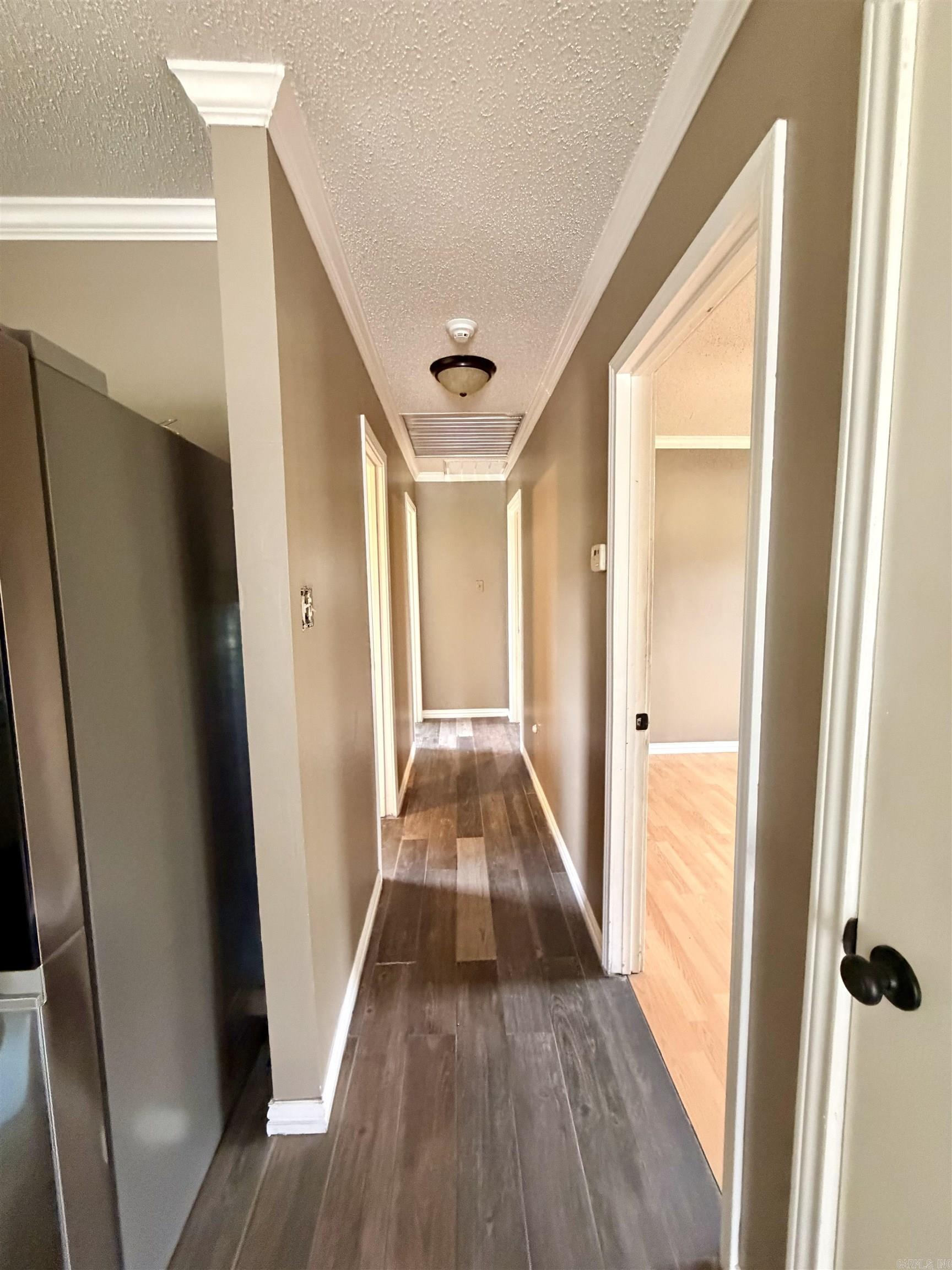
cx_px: 476
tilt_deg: -5.2
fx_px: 513
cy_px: 635
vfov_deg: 102.1
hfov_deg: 85.7
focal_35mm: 14
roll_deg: -0.4
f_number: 2.2
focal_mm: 2.22
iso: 800
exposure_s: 1/60
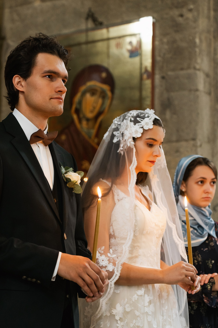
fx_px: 826
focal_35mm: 91
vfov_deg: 22.4
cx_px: 78
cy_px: 171
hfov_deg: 15.0
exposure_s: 1/100
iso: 2500
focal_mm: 67
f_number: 3.2
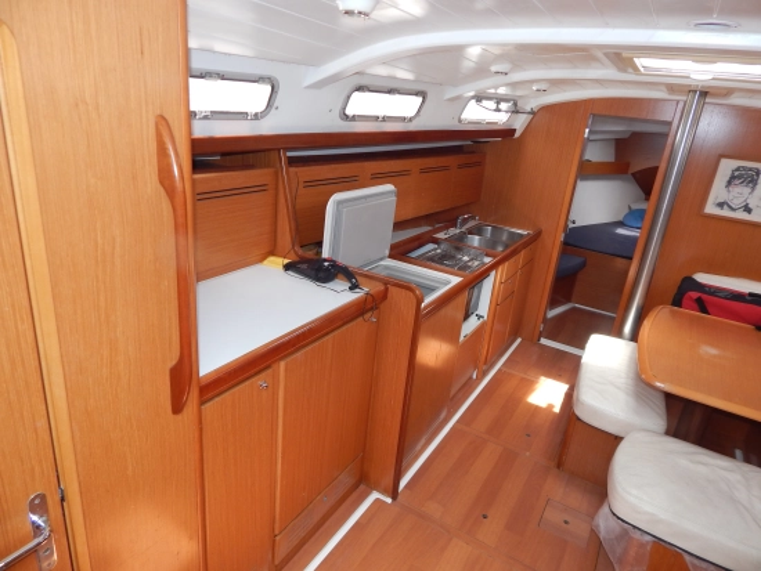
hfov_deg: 73.9
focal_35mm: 23
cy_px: 286
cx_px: 380
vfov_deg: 58.9
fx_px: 506
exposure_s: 1/100
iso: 125
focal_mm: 4
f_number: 3
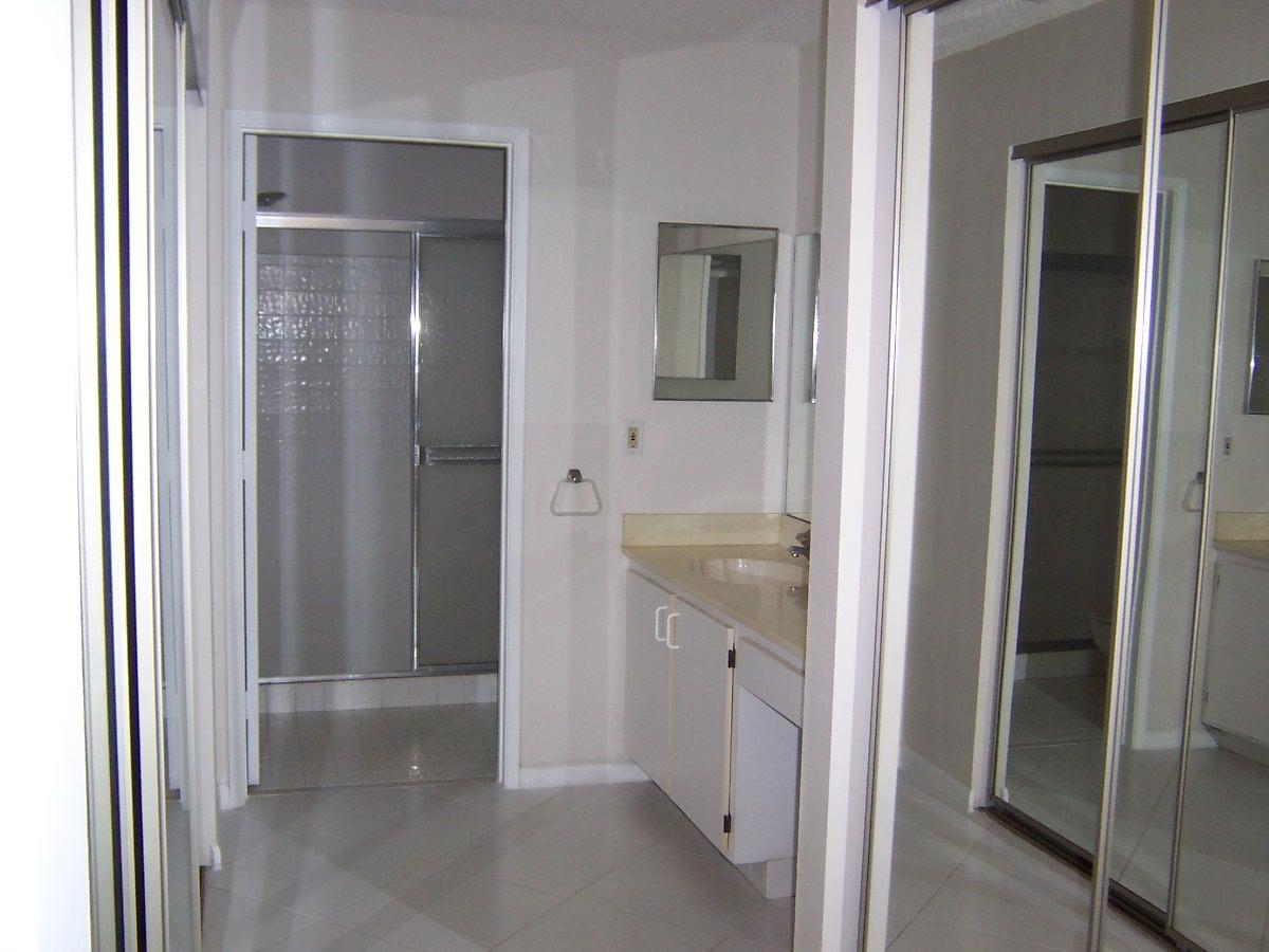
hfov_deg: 51.4
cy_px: 476
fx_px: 1320
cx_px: 634
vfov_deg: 39.7
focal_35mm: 36
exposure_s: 1/60
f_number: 2.8
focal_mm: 5.6
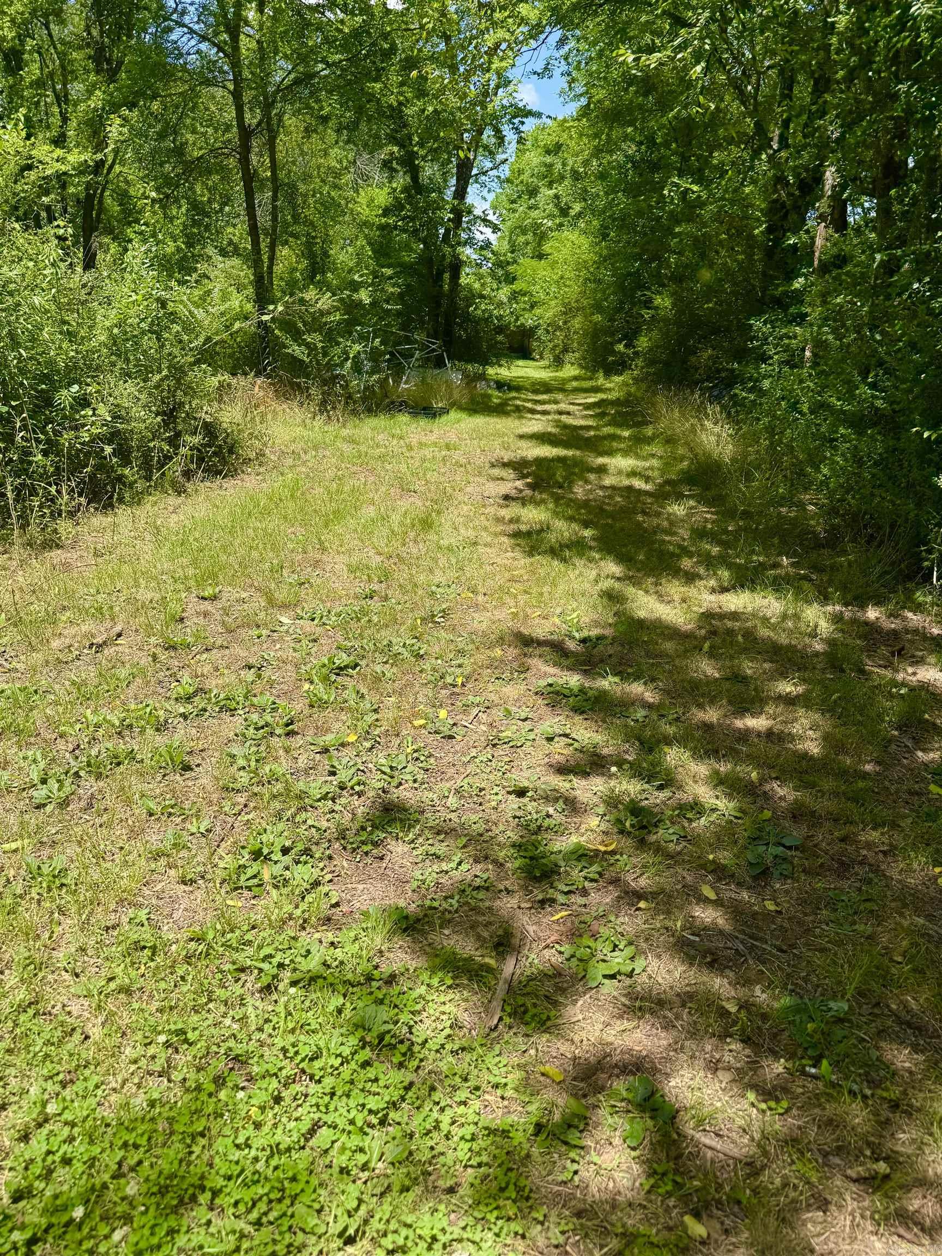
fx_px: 871
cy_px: 628
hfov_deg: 56.8
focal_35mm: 24
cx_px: 471
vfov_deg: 71.6
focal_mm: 6.76
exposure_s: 1/1980
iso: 80
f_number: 1.78
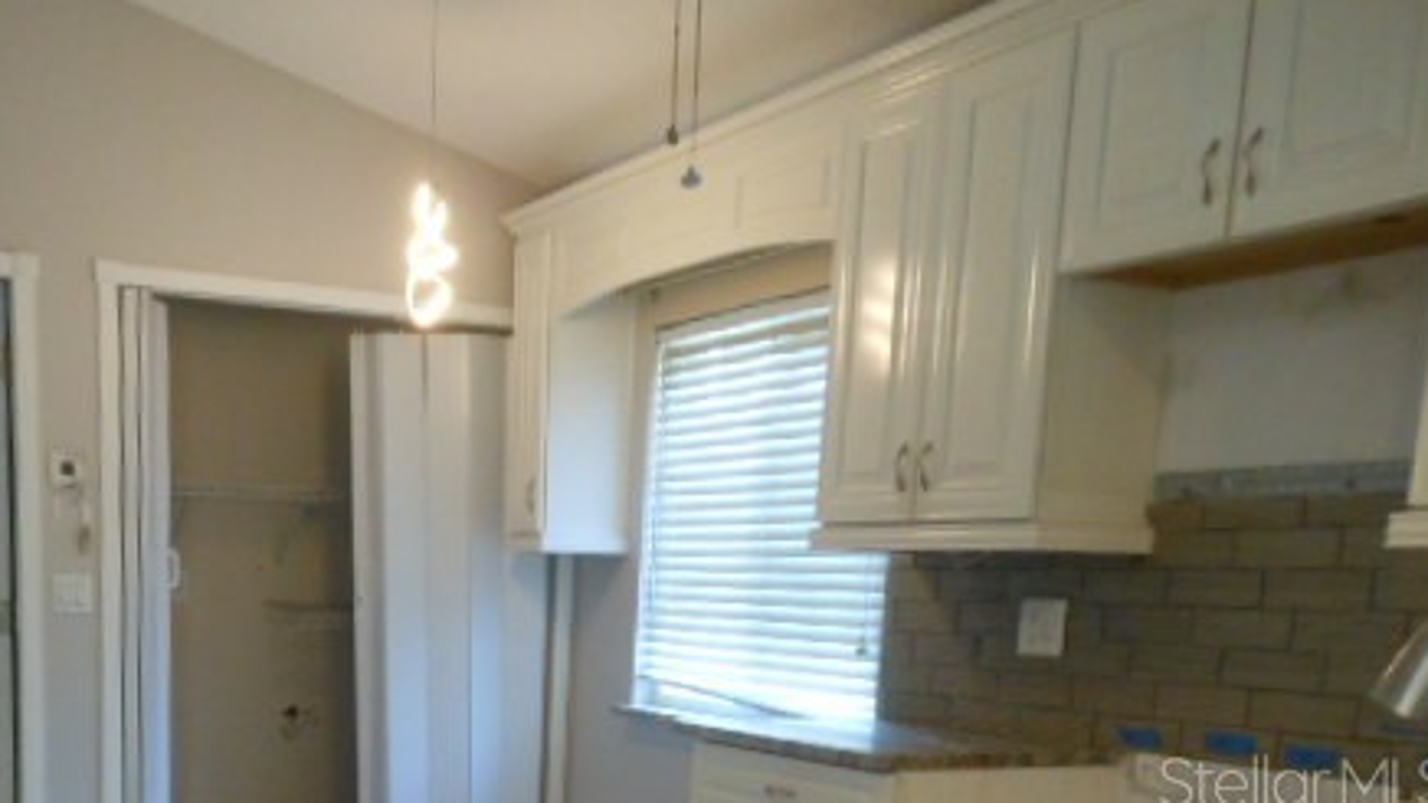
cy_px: 780
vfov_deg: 28.1
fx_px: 1514
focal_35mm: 40
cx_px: 419
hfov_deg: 49.1
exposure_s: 1/30
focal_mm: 4.5
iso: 250
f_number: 3.2
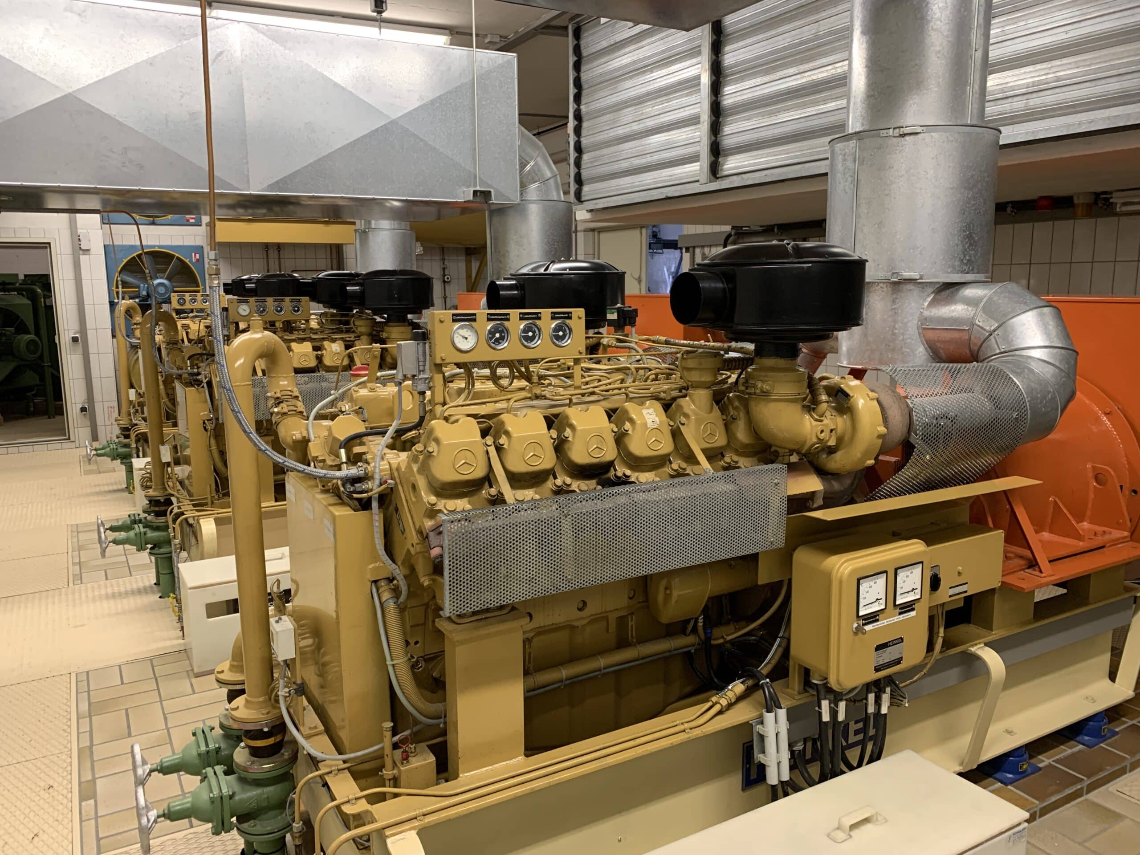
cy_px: 428
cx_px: 570
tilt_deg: -9.0
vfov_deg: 53.1
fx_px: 856
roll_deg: +1.2
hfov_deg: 67.3
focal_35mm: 26
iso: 125
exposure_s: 1/50
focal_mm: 4.25
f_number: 1.8
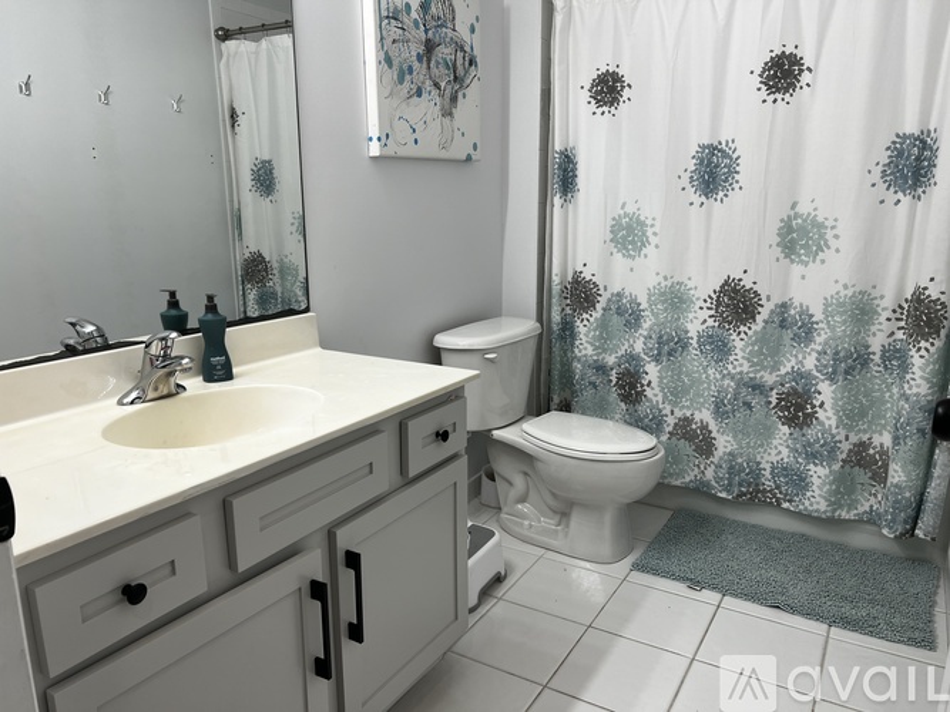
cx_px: 475
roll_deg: -0.3
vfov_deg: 53.0
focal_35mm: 26
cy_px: 356
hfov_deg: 67.3
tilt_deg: -13.9
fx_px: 713
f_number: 1.5
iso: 32
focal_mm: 5.7
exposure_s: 1/120
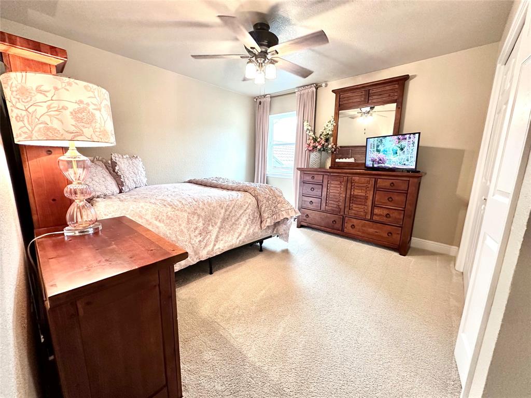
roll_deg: -1.6
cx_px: 266
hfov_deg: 102.1
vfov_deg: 85.7
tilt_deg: -10.4
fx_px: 215
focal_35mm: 14
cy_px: 199
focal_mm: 2.22
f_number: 2.2
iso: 250
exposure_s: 1/60
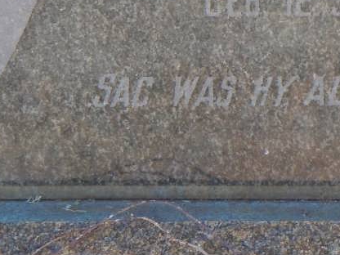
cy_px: -88
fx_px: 3290
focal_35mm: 335
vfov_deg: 4.4
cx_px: 391
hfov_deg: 5.9
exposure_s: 1/160
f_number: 4.6
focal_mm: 20.9
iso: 200
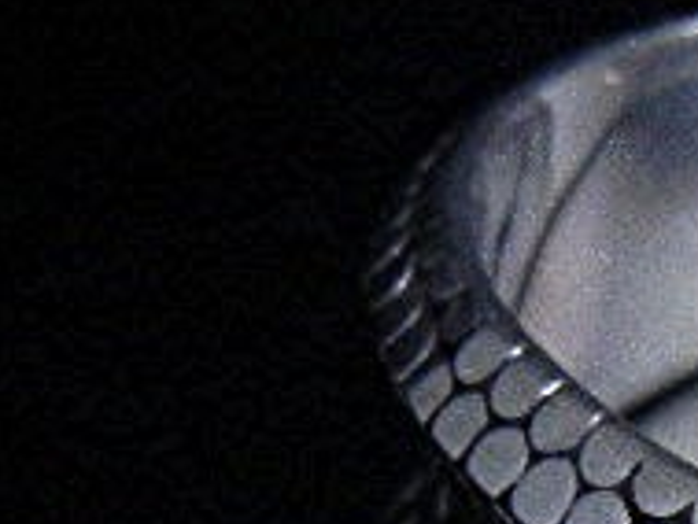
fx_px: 4035
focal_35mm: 200
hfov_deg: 9.5
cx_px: 1167
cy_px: 686
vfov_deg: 7.4
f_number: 8
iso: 537
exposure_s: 1/30
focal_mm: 10.6
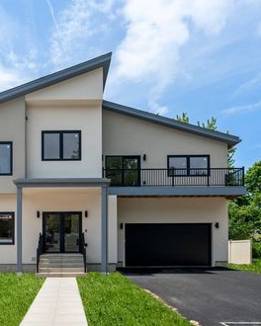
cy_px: 163
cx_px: 66
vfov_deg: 64.1
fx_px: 261
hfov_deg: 51.0
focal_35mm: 27
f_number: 7.1
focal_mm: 19
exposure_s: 1/1250
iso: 1000
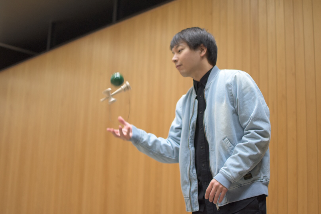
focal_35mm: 52
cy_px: 107
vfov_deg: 25.8
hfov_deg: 37.9
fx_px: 468
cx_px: 160
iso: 1600
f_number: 2
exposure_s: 1/125
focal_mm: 35
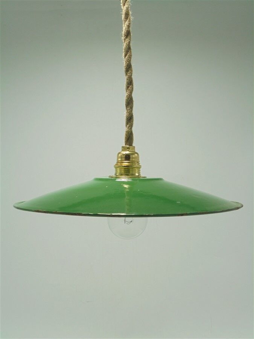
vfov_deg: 34.3
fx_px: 548
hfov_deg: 26.1
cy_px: 170
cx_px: 127
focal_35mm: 56
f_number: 5.2
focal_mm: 10.1
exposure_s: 1/50
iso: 100
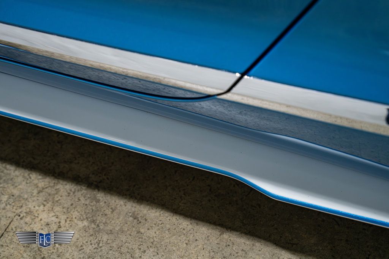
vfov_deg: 20.3
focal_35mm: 67
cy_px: 130
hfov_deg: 30.1
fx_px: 724
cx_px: 194
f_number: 4.5
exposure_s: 1/50
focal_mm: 67
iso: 1600
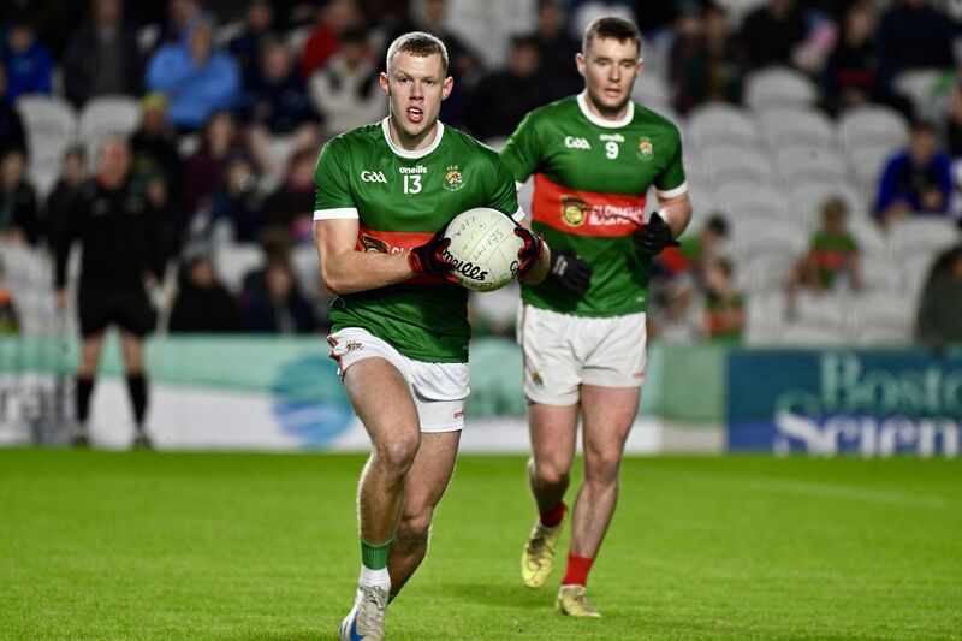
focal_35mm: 600
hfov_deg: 3.4
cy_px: 320
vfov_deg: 2.3
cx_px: 481
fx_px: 16029
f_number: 6.3
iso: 3200
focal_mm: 600
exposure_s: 1/500
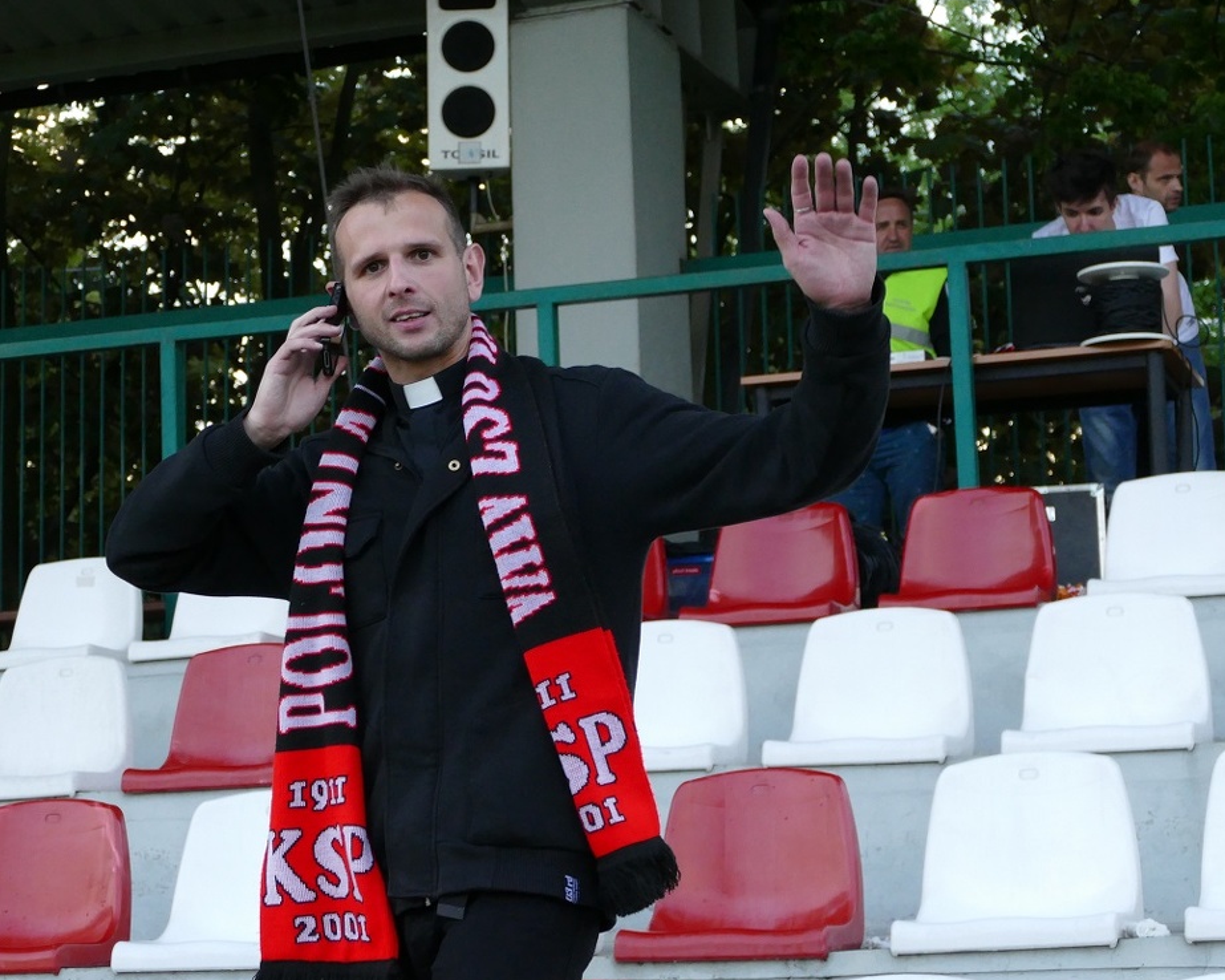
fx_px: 3009
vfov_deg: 18.5
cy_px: 467
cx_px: 563
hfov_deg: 23.0
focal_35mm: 83
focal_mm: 24.66
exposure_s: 1/500
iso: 1000
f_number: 3.6
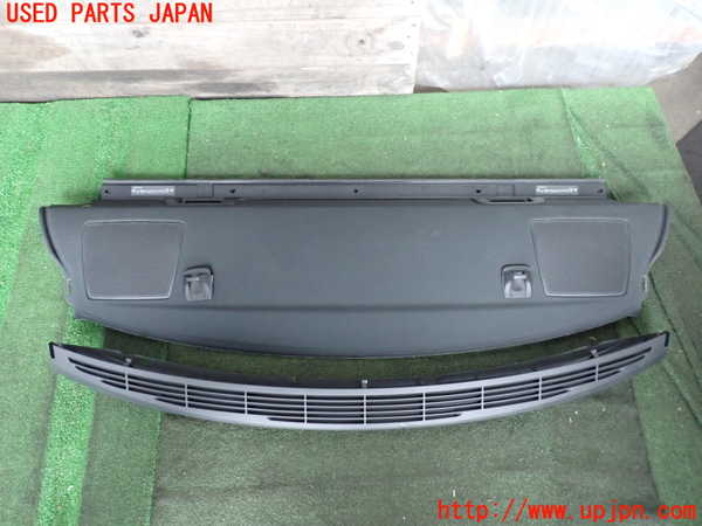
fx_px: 507
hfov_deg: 69.4
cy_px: 263
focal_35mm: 25
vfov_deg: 54.9
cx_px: 351
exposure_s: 1/8
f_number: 8
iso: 1000
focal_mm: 4.5
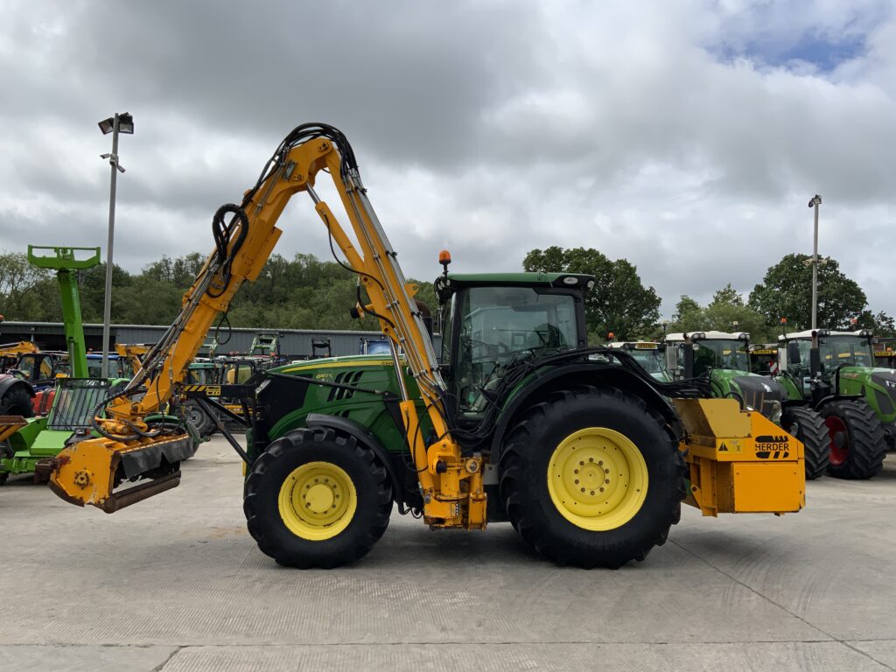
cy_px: 336
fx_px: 751
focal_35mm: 29
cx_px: 448
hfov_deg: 61.7
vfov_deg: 48.2
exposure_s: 1/2959
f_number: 1.8
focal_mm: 3
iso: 20
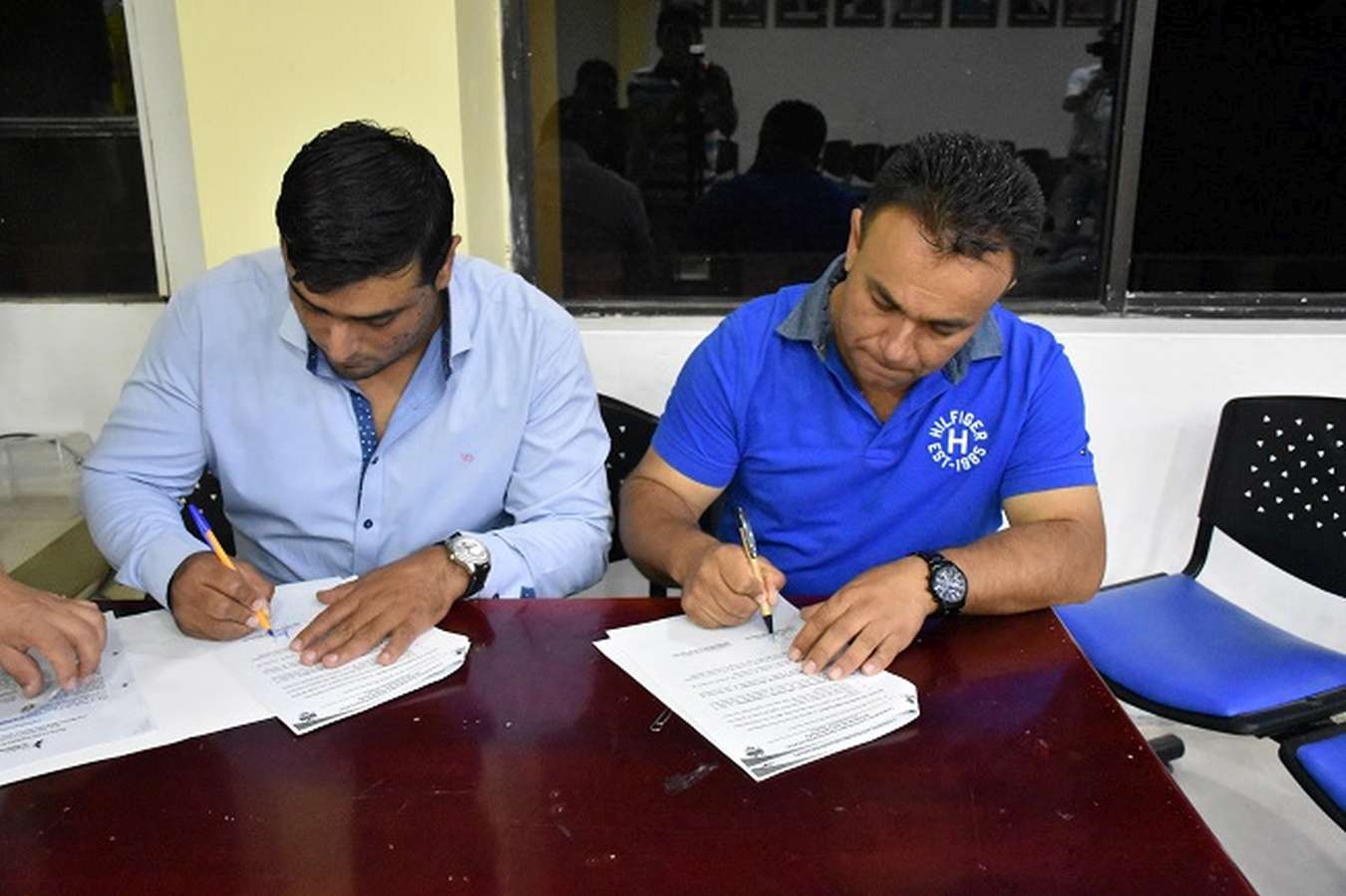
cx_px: 673
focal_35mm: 30
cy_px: 448
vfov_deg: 43.6
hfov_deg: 61.9
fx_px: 1121
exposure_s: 1/200
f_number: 5
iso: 8000
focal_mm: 20
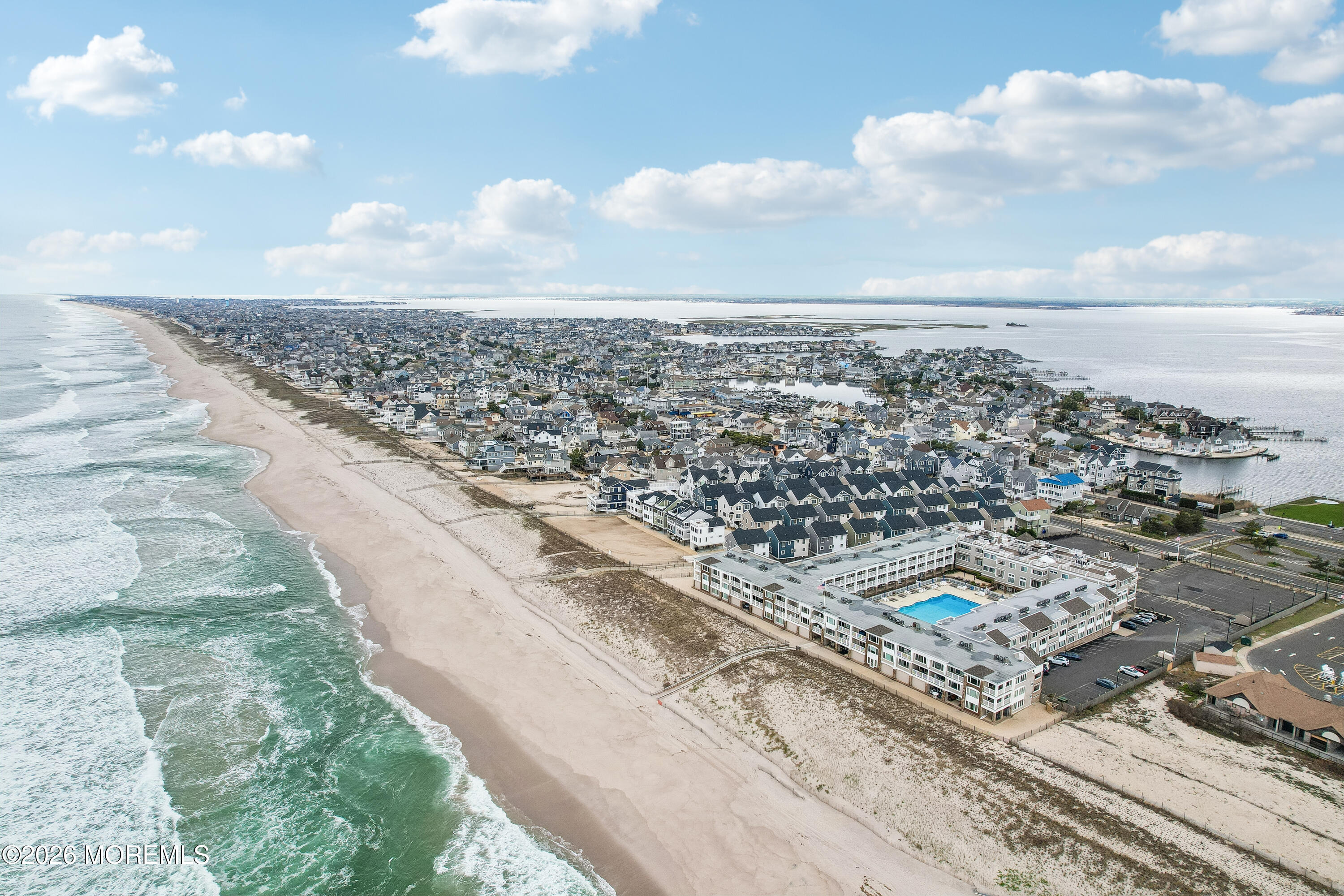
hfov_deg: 78.6
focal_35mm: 22
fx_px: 821
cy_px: 448
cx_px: 672
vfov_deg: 57.2
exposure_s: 1/730
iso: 100
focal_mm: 8.4
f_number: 2.8
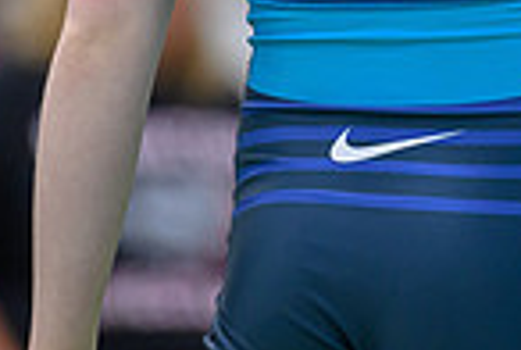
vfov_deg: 1.6
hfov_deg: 2.5
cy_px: -106
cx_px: 346
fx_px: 12152
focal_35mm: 838
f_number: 2.8
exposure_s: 1/800
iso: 2200
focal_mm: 195
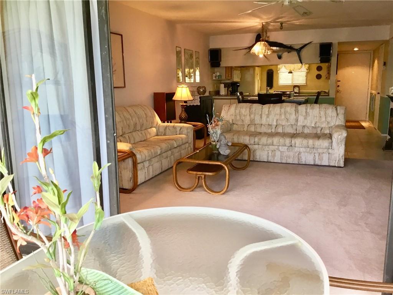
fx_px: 352
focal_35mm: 31
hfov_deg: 58.4
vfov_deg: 45.4
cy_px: 148
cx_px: 196
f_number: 2.4
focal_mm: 3.3
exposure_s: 1/30
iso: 25
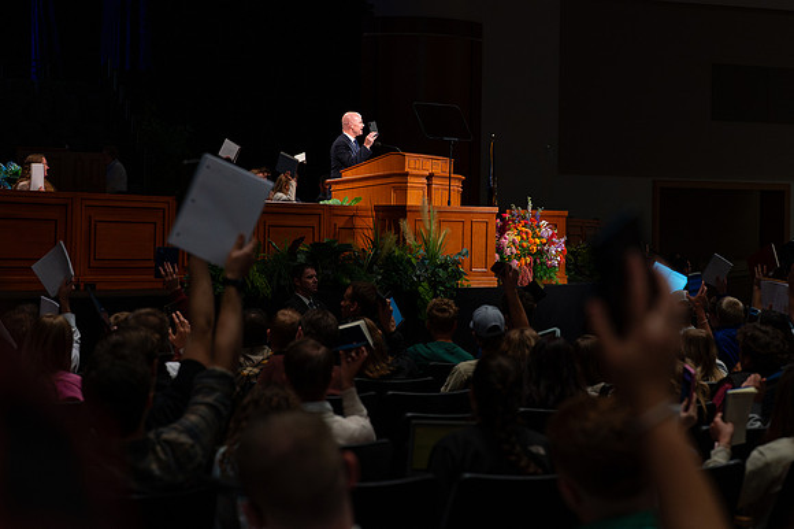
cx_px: 462
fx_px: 1969
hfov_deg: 22.8
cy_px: 191
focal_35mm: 89
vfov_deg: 15.3
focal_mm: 70
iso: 1600
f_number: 3.5
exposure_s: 1/320
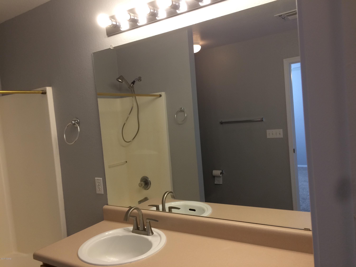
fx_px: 298
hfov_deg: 61.7
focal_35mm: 29
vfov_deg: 48.2
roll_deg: +6.9
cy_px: 134
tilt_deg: -3.8
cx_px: 178
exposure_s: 1/30
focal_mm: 4.15
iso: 32
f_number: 2.2
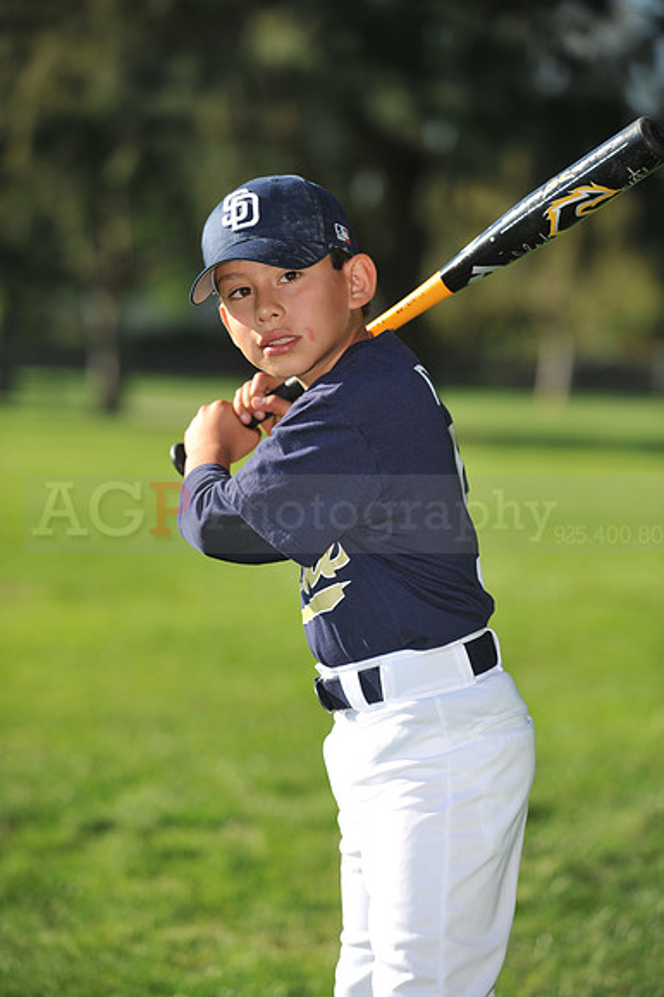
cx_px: 332
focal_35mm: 130
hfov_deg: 10.5
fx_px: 3601
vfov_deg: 15.8
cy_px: 498
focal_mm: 130
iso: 200
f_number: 4
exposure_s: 1/1600
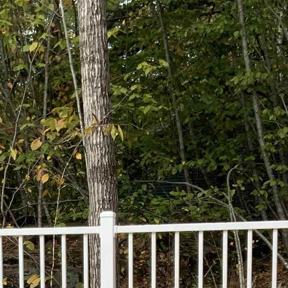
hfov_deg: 15.2
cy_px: 384
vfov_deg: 14.8
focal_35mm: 112
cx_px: -22
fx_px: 1054
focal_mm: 3
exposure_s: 1/719
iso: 16
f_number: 1.8
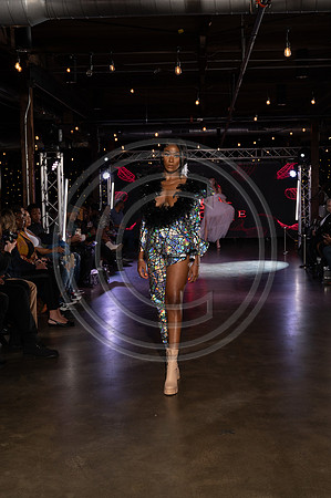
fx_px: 650
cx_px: 166
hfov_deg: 28.6
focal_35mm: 47
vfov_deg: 42.0
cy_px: 249
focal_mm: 47
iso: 1000
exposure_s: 1/200
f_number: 6.3
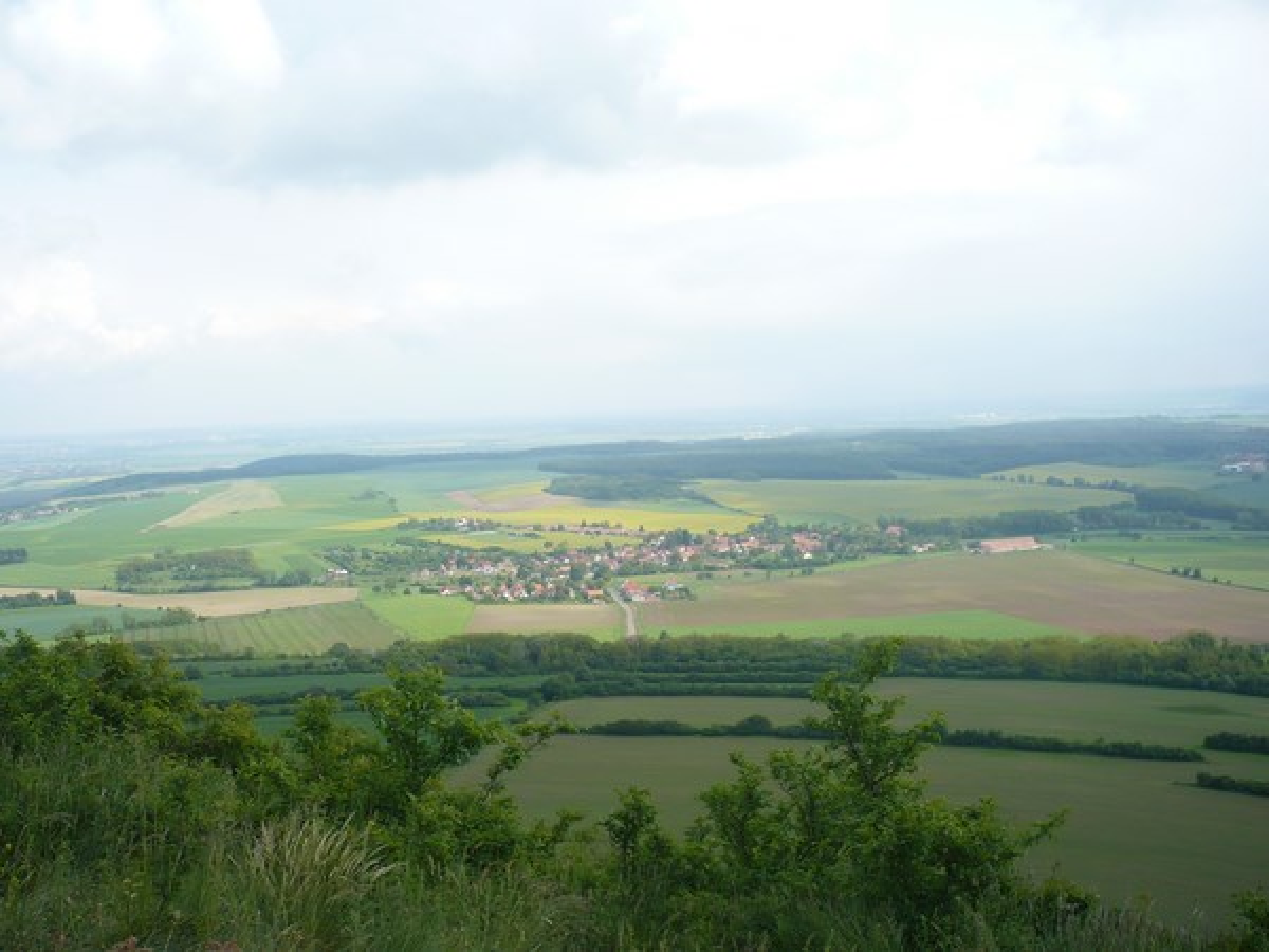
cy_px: 476
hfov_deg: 52.6
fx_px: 1283
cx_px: 634
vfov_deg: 40.7
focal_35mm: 35
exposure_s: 1/160
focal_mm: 5.8
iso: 100
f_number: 8
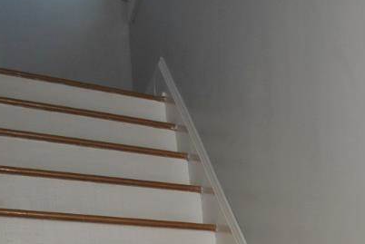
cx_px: 514
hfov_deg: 27.4
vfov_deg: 20.1
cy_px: 388
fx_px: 568
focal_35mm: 56
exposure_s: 1/125
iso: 100
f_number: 5.6
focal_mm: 10
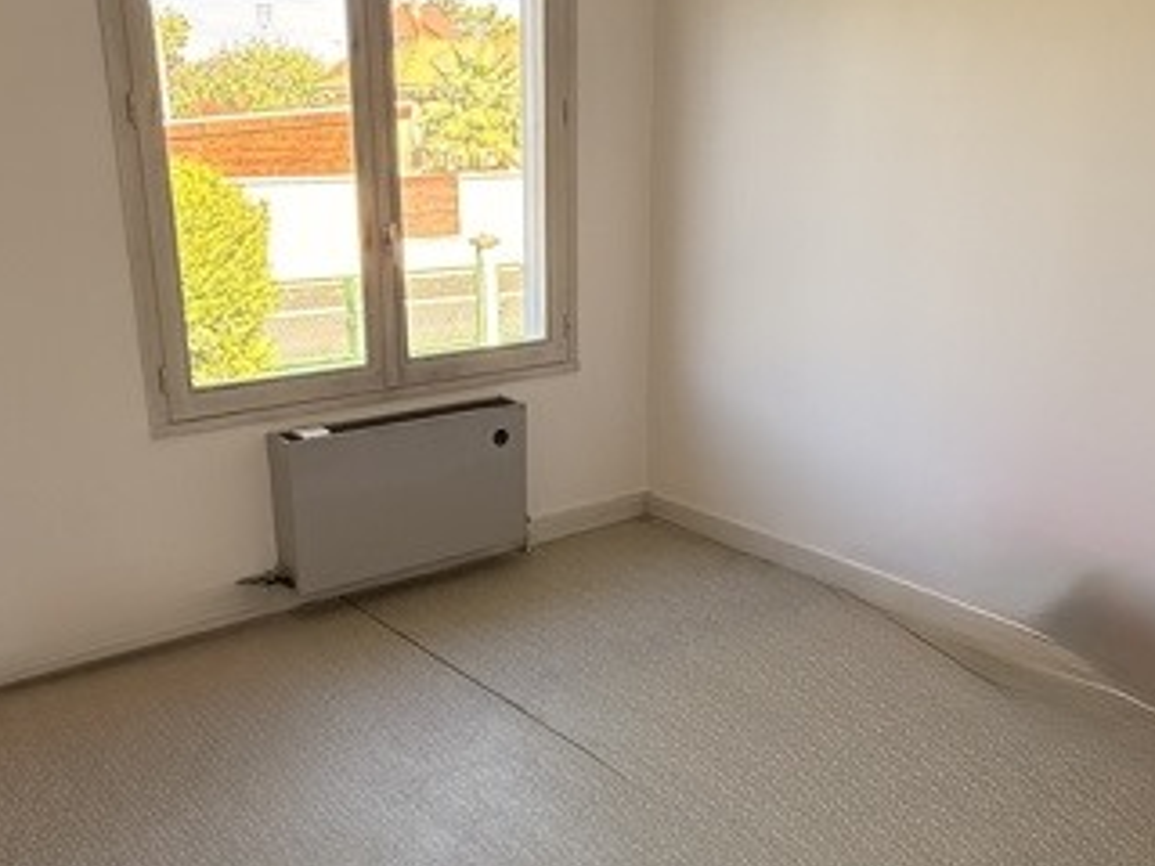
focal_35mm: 35
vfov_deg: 40.5
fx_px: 1168
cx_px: 610
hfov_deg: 52.6
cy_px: 523
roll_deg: -0.6
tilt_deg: -19.4
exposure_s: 1/99
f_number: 2.2
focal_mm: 2.22
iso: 80
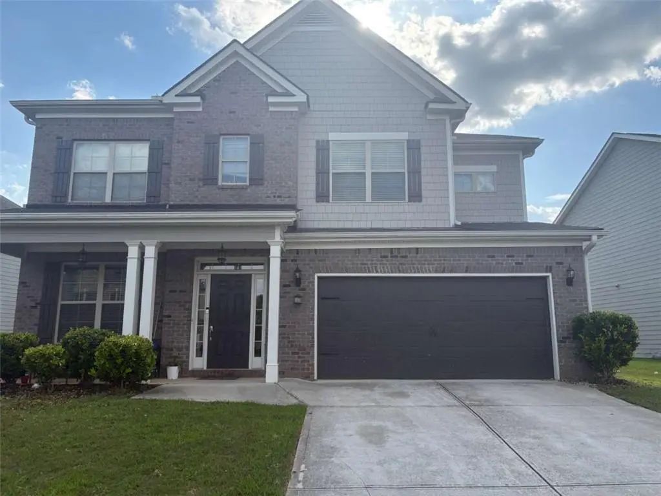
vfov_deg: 53.1
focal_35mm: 26
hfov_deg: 67.3
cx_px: 330
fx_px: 496
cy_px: 248
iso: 64
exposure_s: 1/3125
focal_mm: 5.96
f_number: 1.6
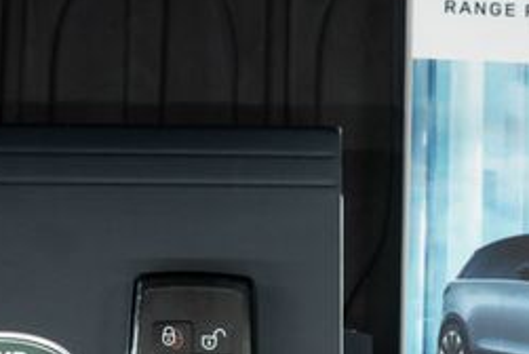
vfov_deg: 12.7
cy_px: 349
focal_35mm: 107
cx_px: 272
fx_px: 1574
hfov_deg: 19.1
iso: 1000
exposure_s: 1/40
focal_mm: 28
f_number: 5
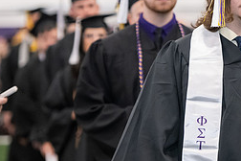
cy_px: 26
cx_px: 272
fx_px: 2001
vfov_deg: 4.6
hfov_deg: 6.9
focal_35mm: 299
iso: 3200
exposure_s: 1/200
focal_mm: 130
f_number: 3.2
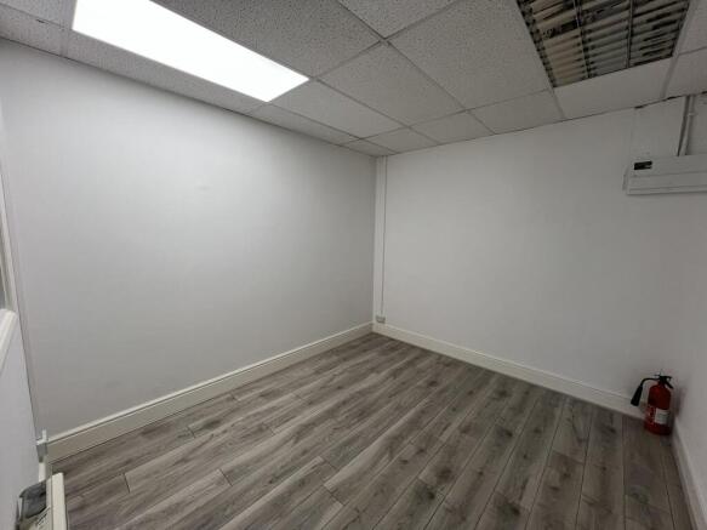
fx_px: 265
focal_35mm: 13
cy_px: 265
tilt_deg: -6.1
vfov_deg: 89.9
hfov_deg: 106.2
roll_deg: -0.2
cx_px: 354
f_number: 1.8
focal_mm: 1.57
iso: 80
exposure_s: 1/100
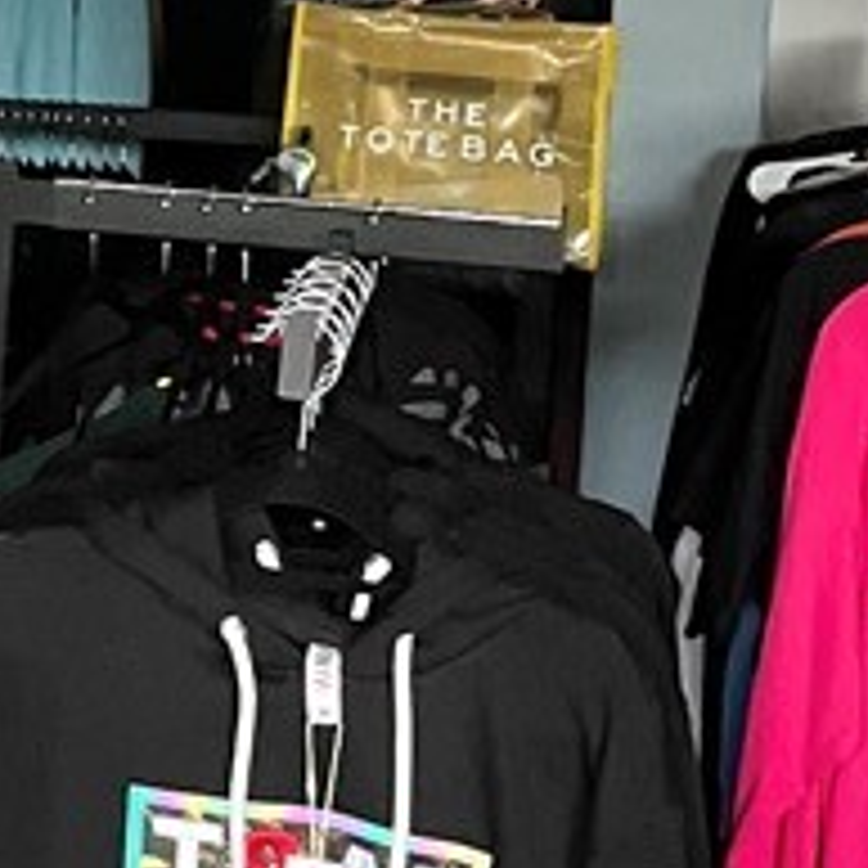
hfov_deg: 13.6
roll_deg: -2.0
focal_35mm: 122
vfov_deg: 14.1
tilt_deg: -7.8
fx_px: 3461
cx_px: -364
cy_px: 58
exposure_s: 1/60
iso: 500
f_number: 1.6
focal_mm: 5.1
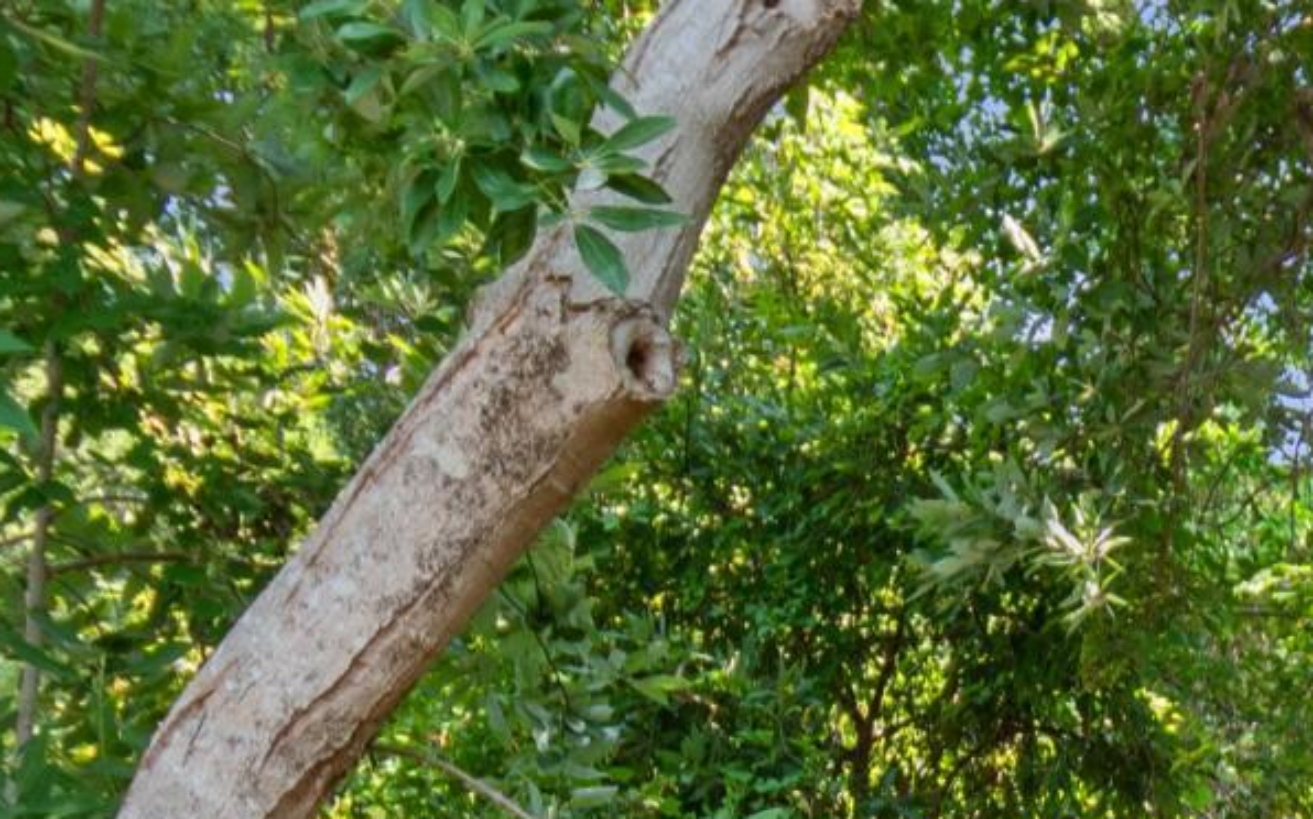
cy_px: 1391
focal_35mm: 77
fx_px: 2754
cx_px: 1815
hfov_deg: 23.1
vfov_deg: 15.1
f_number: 4.5
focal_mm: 10
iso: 100
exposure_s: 1/20
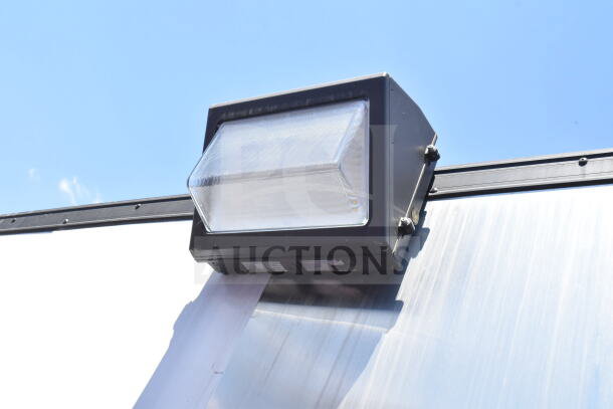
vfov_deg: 33.0
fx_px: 690
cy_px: 204
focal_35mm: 40
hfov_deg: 47.9
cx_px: 306
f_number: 13
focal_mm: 27
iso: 1600
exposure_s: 1/640
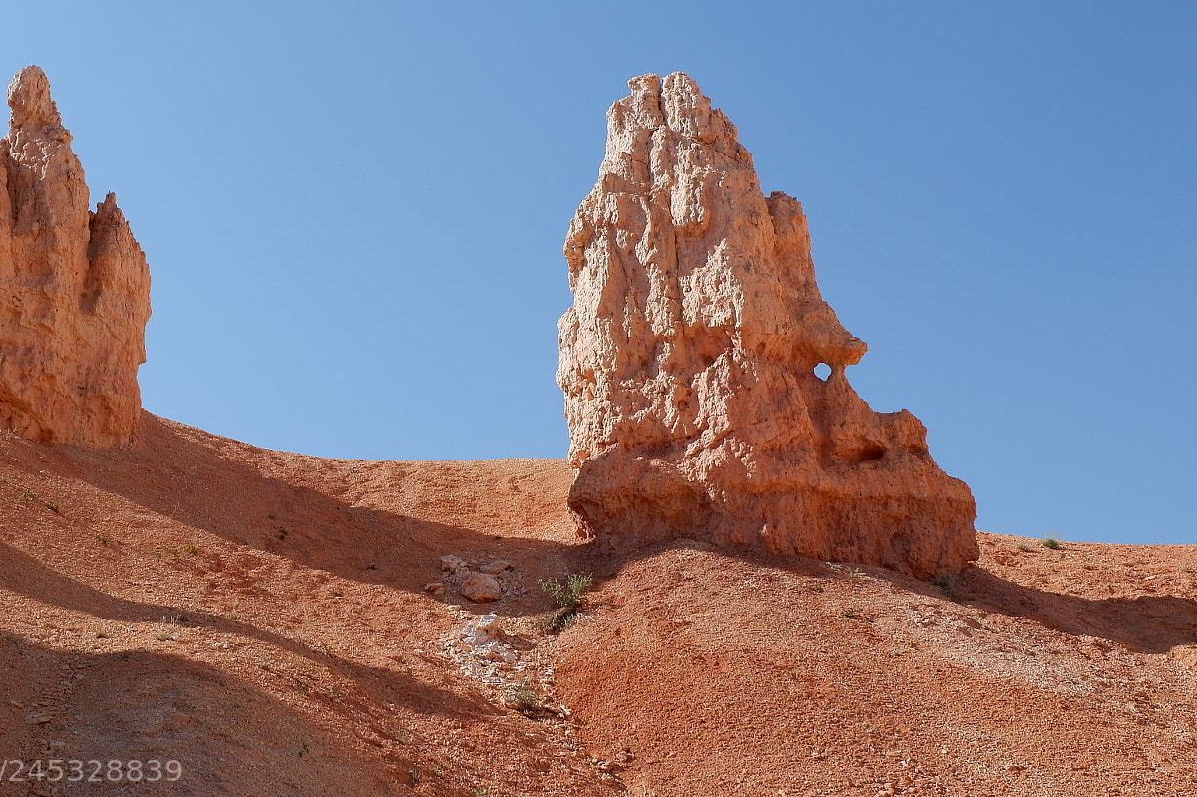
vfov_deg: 26.9
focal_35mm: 50
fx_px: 1662
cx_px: 455
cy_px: 324
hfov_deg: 39.4
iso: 200
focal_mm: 25.6
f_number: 9
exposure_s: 1/450
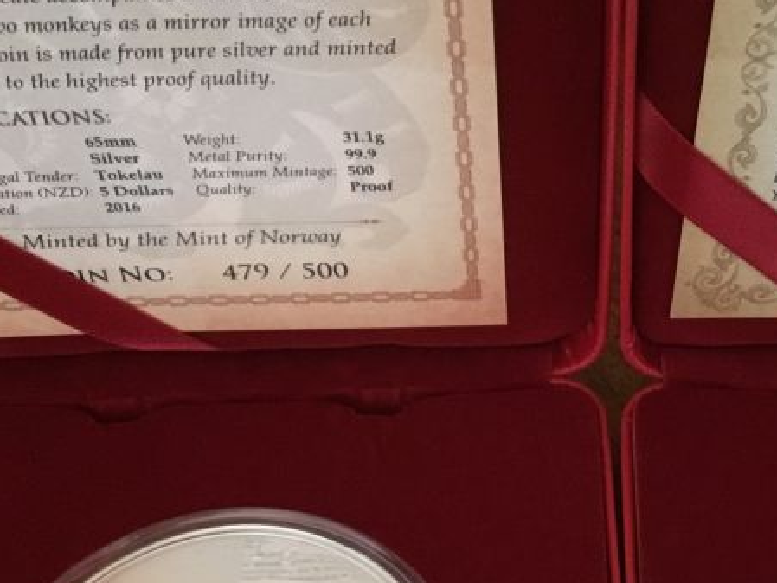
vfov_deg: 21.0
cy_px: 476
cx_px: 587
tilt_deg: -57.7
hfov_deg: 27.7
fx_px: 1549
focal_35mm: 69
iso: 200
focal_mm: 3.3
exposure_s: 1/15
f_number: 2.4
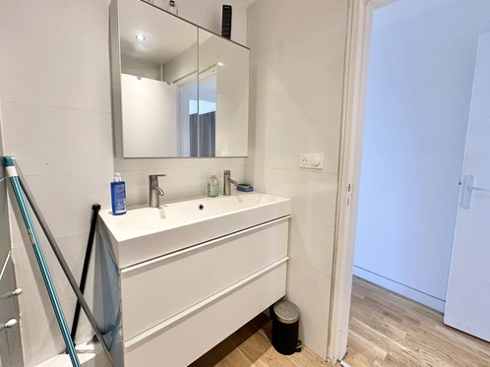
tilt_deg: -5.5
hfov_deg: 98.2
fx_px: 212
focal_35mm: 15
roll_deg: -0.9
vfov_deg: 81.6
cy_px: 172
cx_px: 246
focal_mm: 2.22
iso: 250
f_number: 2.2
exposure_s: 1/99
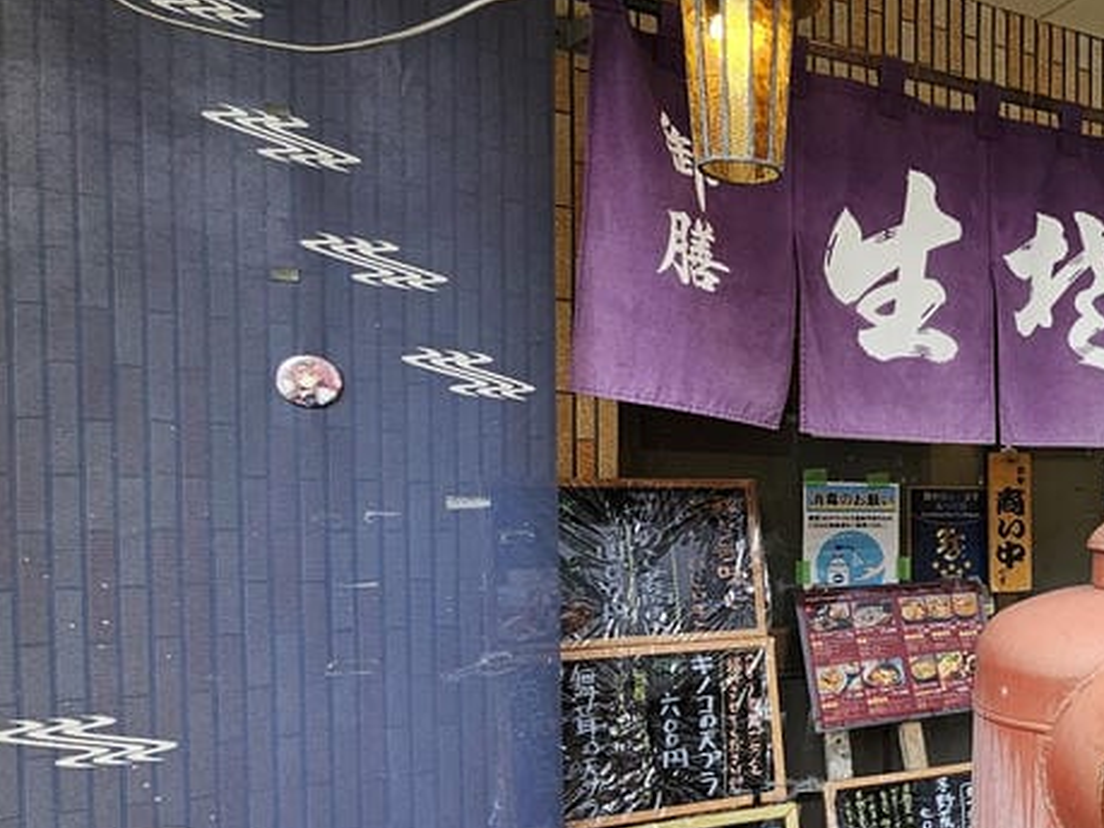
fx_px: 1084
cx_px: 1210
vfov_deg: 41.2
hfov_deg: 42.6
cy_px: 563
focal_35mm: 34
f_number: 2.2
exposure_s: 1/160
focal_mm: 2.2
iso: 50
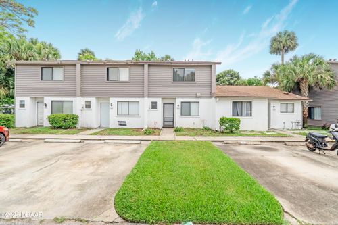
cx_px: 169
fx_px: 155
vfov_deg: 72.0
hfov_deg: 95.0
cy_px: 112
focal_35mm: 16
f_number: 9
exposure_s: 1/4000
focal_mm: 11
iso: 250
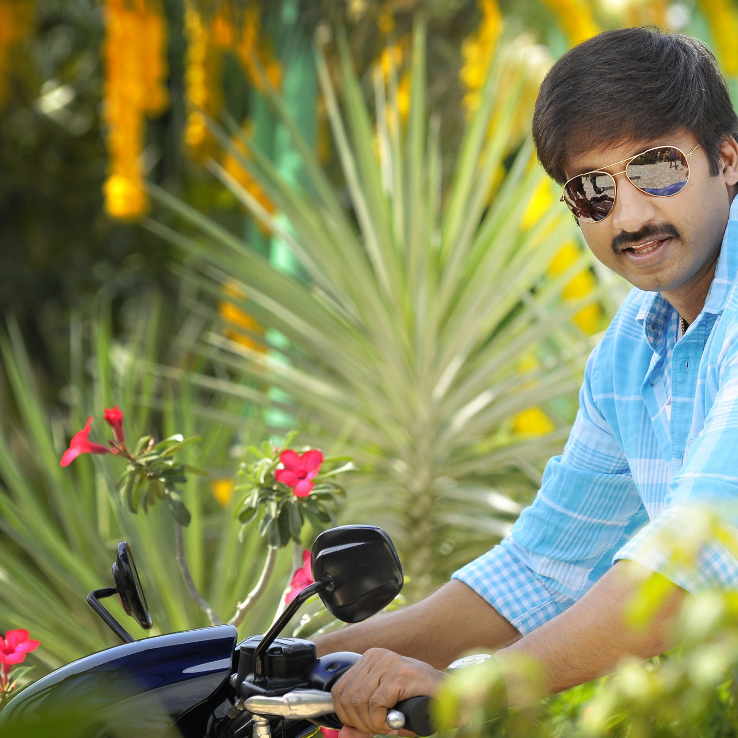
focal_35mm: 385
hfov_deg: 4.6
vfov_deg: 4.6
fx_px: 9286
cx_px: 500
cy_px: 369
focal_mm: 200
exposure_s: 1/200
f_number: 6.3
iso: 320
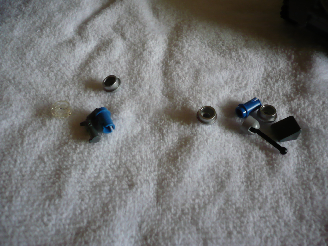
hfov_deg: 52.6
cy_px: 123
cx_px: 164
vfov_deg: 40.7
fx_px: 332
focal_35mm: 35
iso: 200
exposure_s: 1/25
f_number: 2.8
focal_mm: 5.8
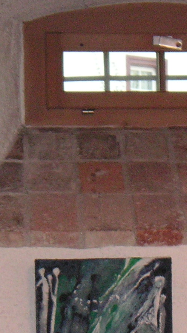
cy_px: 348
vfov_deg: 10.9
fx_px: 1728
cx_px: 268
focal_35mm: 196
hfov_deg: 6.1
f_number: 3.7
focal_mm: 10.3
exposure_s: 1/60
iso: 160
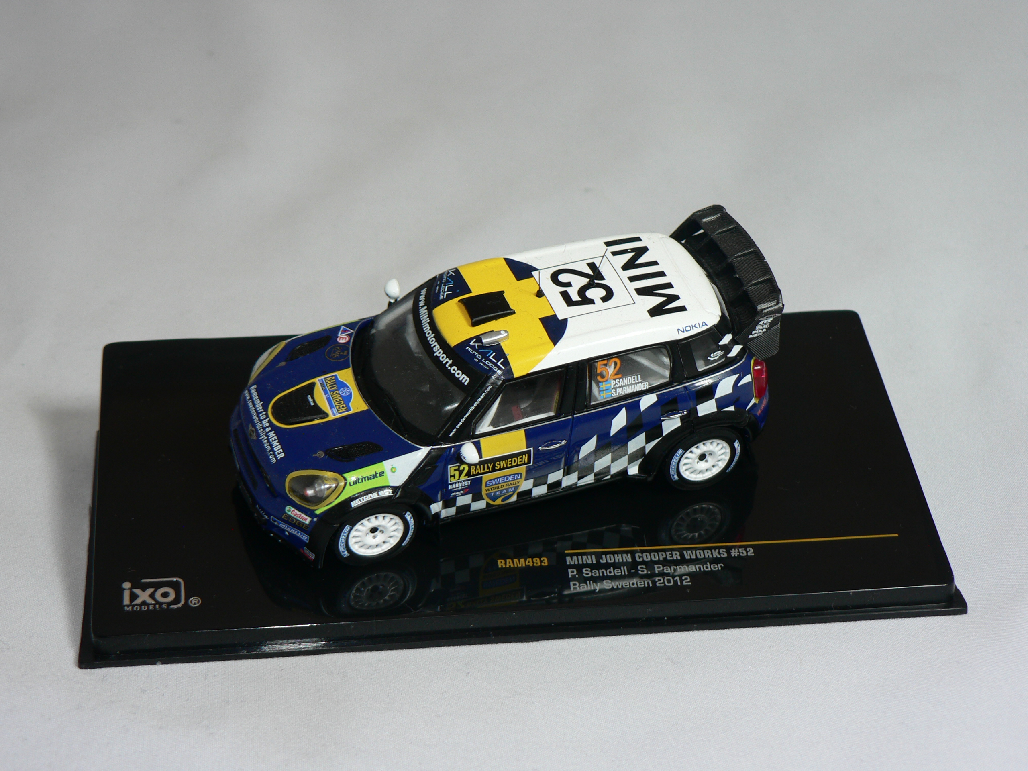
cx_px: 514
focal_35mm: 74
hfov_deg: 26.3
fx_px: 2198
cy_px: 386
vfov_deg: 19.9
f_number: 3.2
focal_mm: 12.4
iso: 80
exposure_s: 1/60
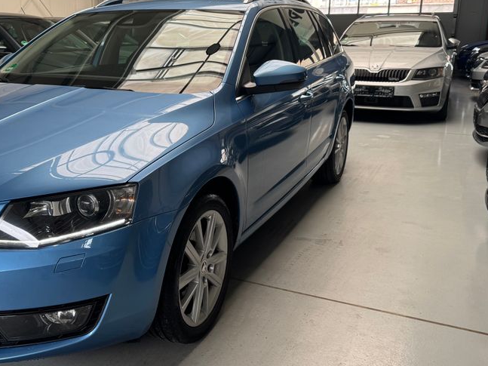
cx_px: 153
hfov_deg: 48.0
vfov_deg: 37.7
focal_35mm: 38
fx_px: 536
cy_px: 161
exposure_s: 1/121
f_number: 1.78
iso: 64
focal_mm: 6.76
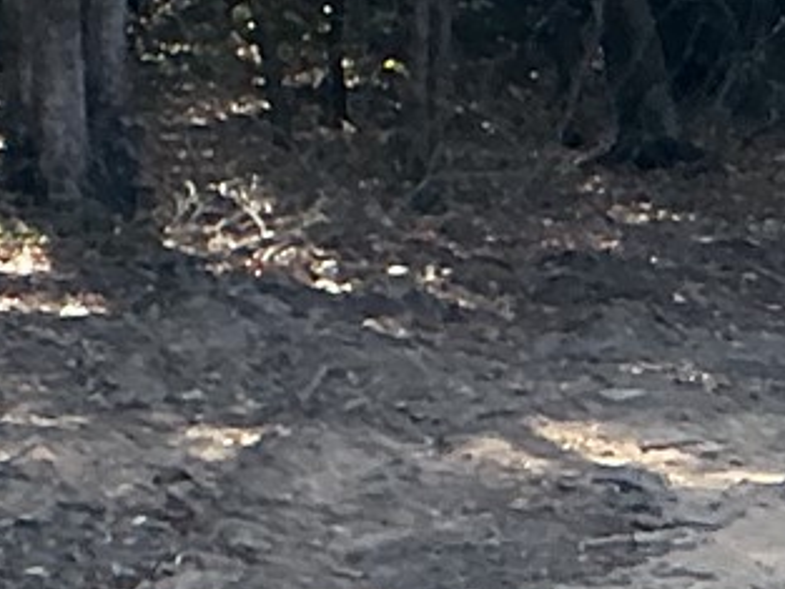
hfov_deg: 9.0
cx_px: -1583
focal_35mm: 178
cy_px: -341
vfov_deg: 8.1
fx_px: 4038
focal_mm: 3
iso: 25
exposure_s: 1/380
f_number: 1.8
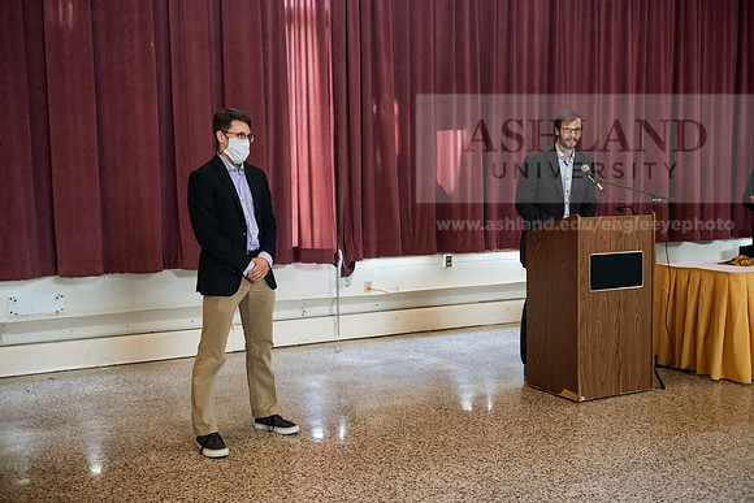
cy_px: 252
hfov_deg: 50.7
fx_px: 796
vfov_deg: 35.1
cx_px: 377
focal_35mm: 38
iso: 2500
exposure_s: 1/200
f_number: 3.5
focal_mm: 38
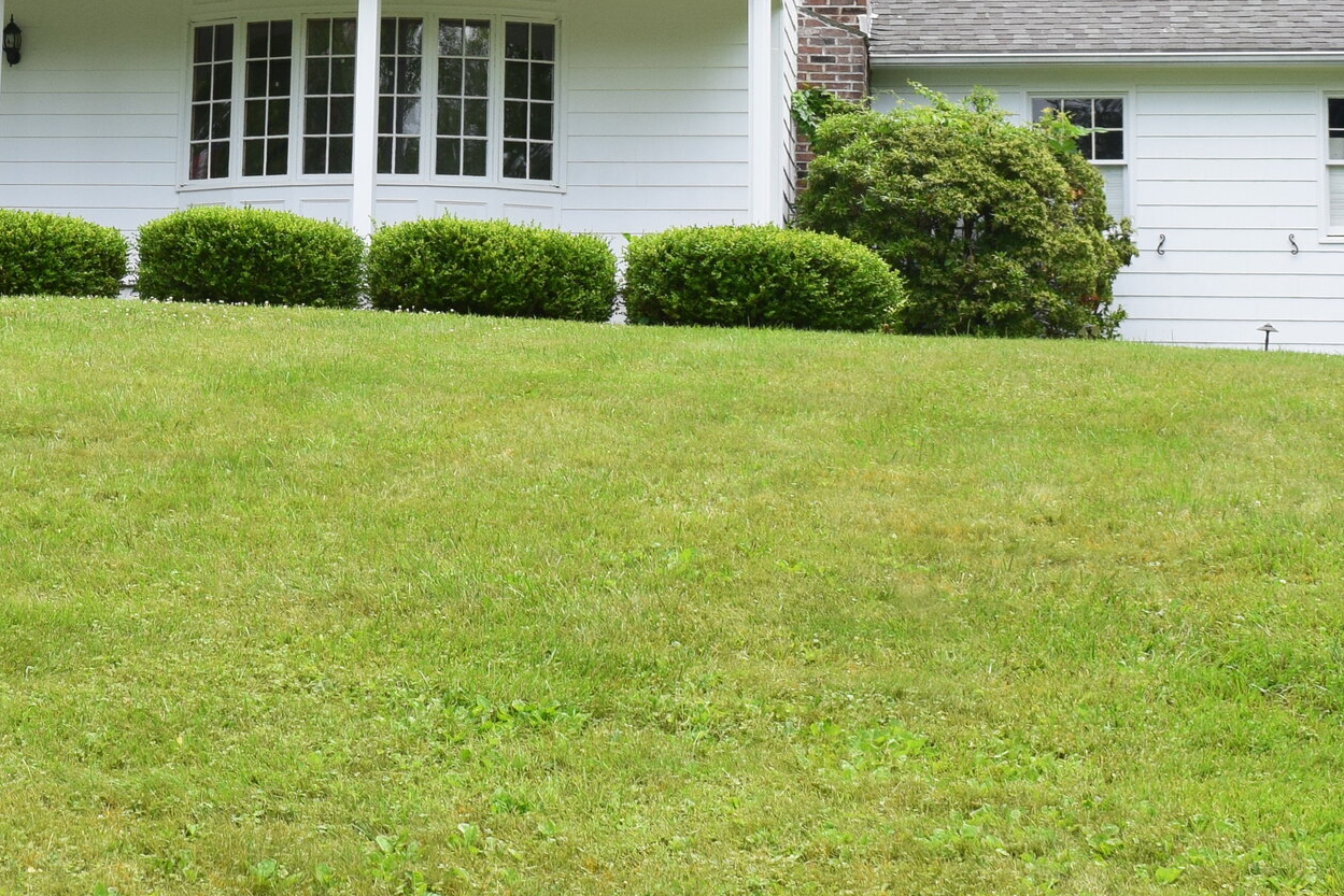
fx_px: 3443
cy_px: 44
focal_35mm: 92
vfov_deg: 14.6
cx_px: 273
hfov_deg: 21.8
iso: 400
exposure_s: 1/250
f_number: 10
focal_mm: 25
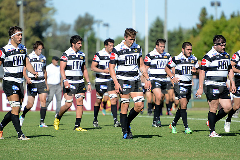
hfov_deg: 7.6
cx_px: 120
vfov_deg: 5.1
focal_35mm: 270
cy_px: 80
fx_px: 1800
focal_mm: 270
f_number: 4
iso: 320
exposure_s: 1/1250
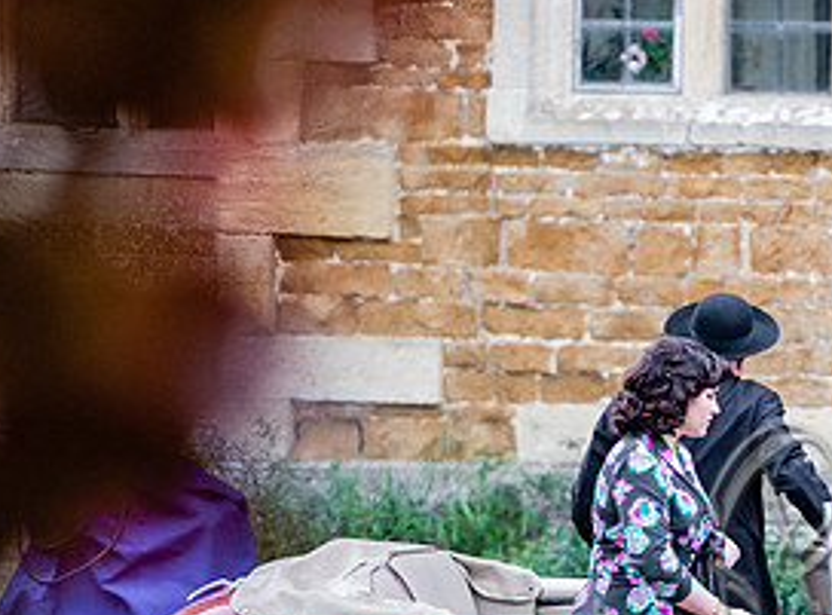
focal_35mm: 616
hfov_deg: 3.2
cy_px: 634
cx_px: 822
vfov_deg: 2.4
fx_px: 14728
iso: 500
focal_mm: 200
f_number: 2.8
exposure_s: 1/250
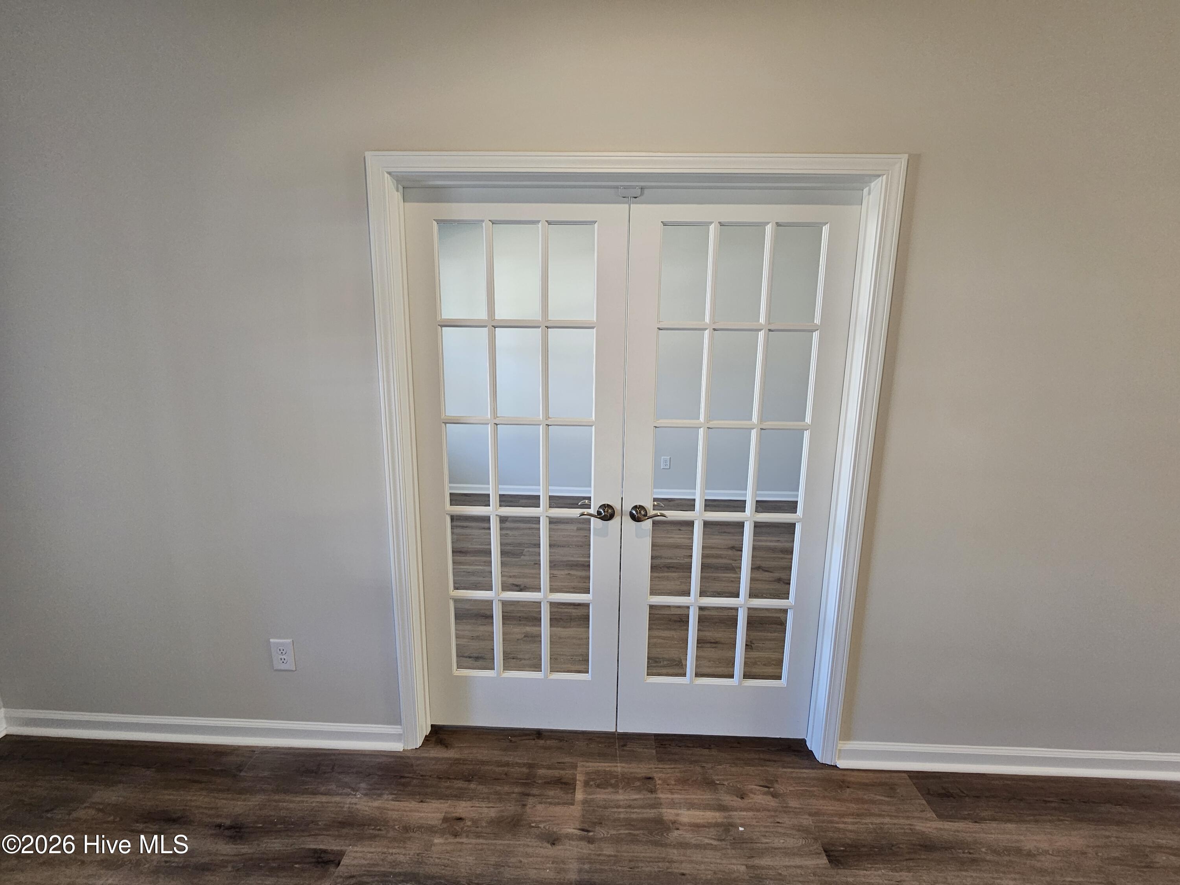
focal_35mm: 13
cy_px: 442
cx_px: 590
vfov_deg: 89.9
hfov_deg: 106.2
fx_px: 443
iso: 160
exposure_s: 1/60
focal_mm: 2.2
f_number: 2.2
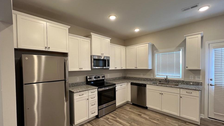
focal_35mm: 15
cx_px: 111
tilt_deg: -1.5
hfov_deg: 103.0
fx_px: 89
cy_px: 70
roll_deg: +1.0
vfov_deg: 70.3
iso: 160
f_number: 1.8
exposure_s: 1/120
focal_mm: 1.57
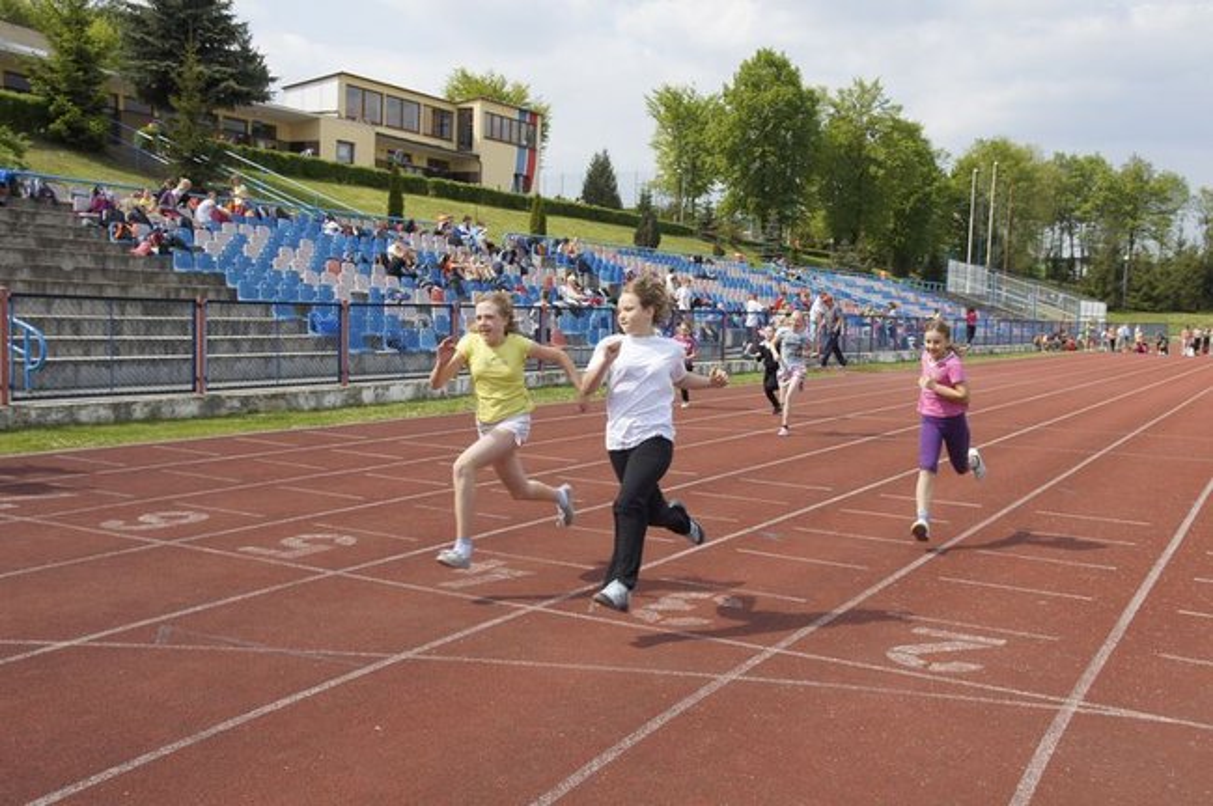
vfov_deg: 34.1
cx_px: 606
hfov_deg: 49.6
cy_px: 403
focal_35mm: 39
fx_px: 1313
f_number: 8
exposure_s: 1/250
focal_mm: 26
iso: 100
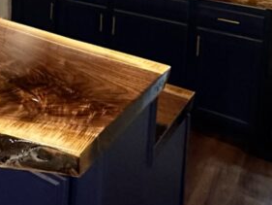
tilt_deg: -4.4
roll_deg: -2.8
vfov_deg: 24.2
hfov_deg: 36.8
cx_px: 78
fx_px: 401
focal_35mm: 51
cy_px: -76
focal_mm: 2.22
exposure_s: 1/40
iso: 1000
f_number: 2.2
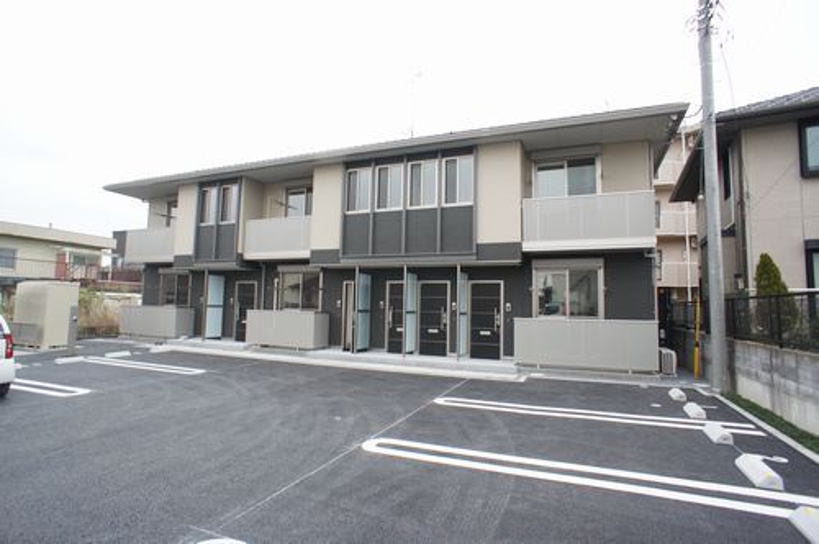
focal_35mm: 24
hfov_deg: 73.8
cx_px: 410
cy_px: 272
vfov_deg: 53.0
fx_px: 545
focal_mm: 16
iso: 200
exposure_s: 1/80
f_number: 5
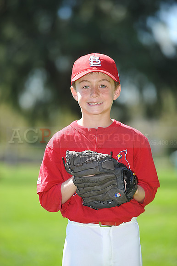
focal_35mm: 200
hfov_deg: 6.9
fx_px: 1477
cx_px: 88
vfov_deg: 10.3
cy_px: 133
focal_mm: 200
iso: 200
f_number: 4.5
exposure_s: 1/500
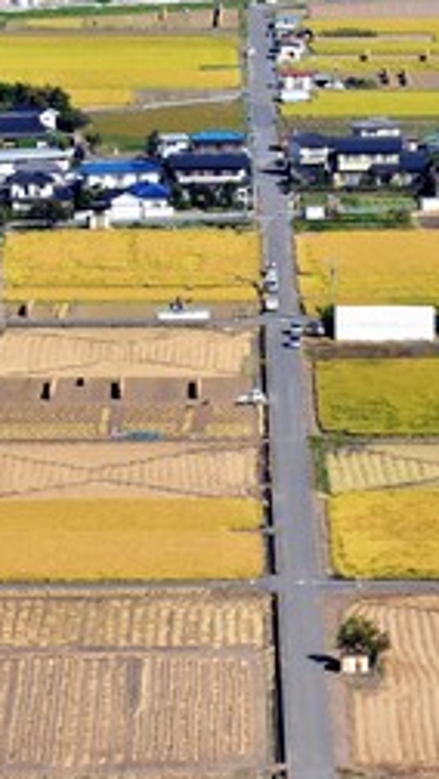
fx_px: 6572
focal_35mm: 318
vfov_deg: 6.8
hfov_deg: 3.8
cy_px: 428
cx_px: 399
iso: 100
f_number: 9
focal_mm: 80
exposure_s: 1/250
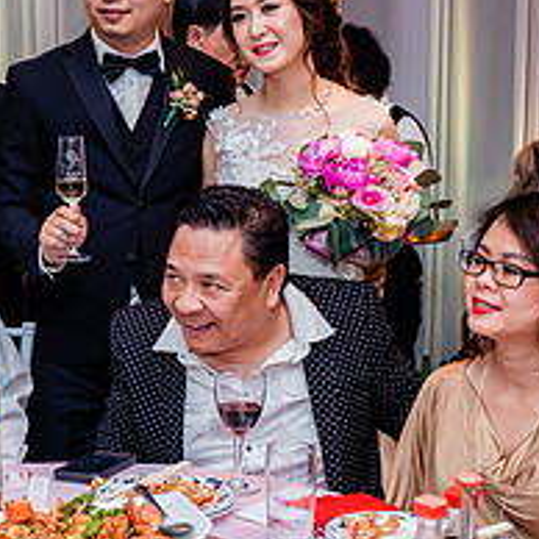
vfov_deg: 24.3
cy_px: 279
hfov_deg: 22.8
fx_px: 1251
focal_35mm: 71
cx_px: -64
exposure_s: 1/160
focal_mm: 28
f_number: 4.5
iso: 1600
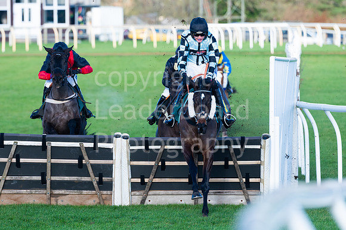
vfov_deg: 4.1
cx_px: 176
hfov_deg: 6.1
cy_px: 66
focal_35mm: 339
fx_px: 3253
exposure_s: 1/2500
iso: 320
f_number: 3.5
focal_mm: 200
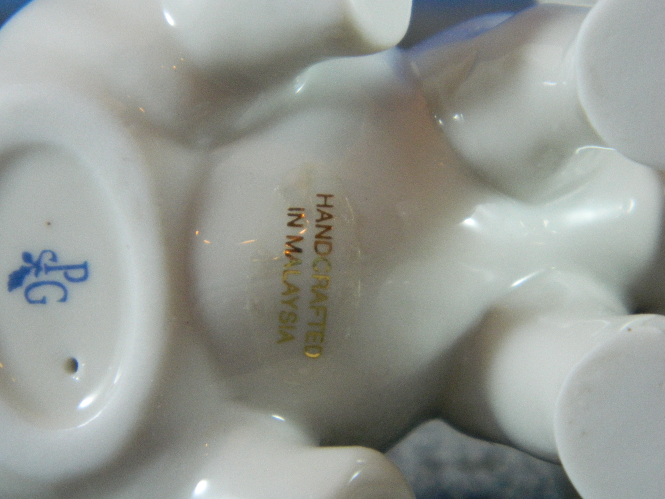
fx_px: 5341
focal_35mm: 278
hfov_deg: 7.1
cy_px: 250
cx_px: 332
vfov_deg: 5.3
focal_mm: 50
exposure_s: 1/25
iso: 400
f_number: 5.6
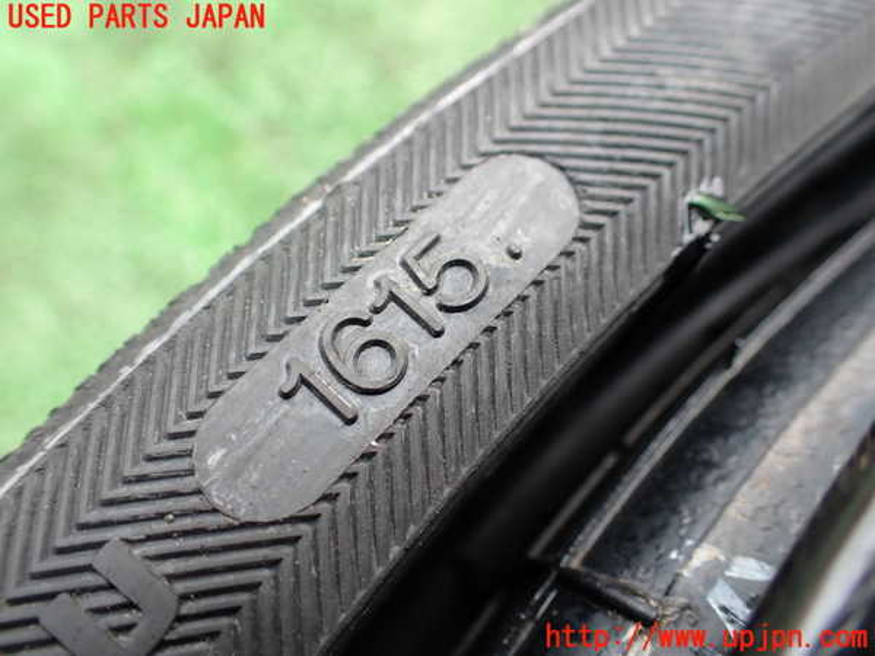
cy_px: 328
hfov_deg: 60.0
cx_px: 438
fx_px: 758
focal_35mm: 30
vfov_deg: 46.8
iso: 100
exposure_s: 1/160
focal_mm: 5.4
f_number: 2.3
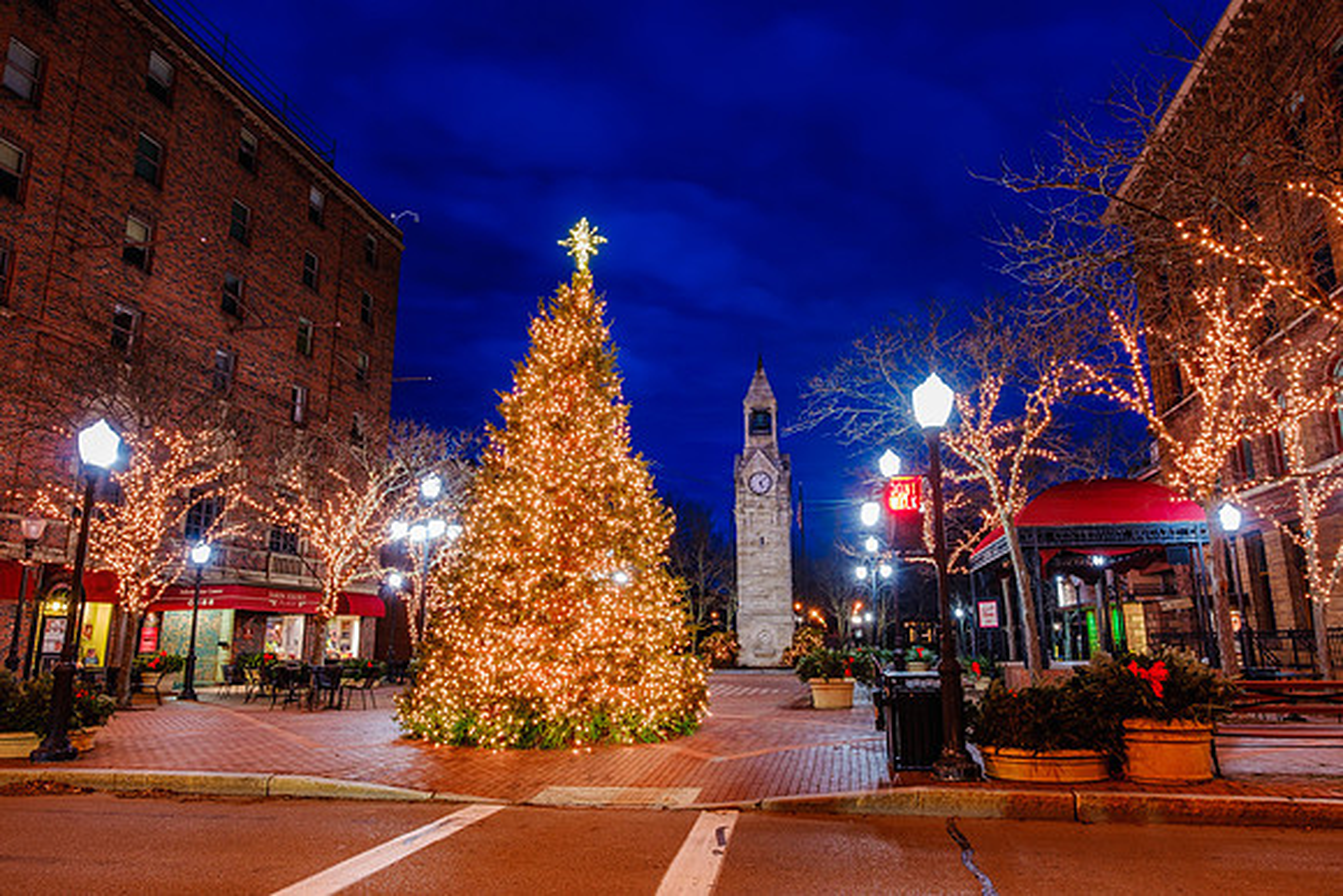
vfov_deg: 55.5
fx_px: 851
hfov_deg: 76.5
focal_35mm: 23
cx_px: 688
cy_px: 453
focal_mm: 14.5
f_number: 8
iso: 160
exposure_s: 13
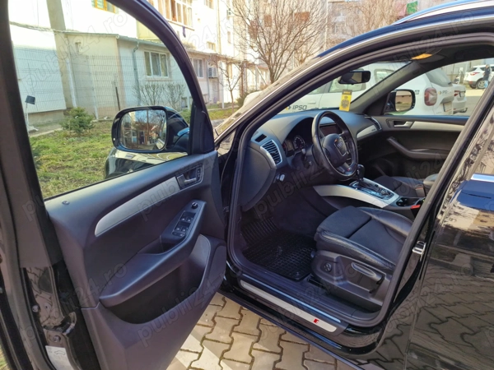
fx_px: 328
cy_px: 185
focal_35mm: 23
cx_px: 247
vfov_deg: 58.9
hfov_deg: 73.9
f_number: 1.8
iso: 50
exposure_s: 1/129
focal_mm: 6.4
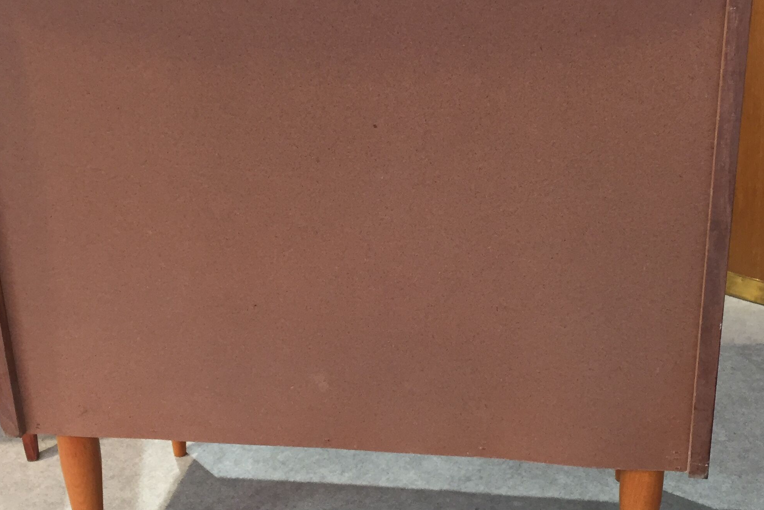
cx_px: 437
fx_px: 1061
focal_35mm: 50
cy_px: 207
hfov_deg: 39.5
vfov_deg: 26.9
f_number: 2.2
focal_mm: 4.15
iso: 125
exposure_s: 1/33
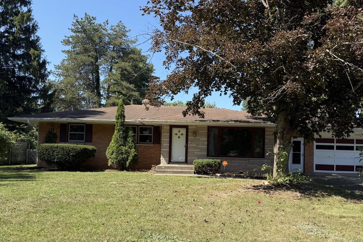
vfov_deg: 42.1
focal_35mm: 31
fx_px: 313
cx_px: 219
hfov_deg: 59.8
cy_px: 148
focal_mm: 6.76
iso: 80
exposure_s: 1/1949
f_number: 1.78
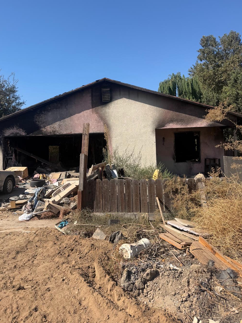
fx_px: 252
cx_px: 108
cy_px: 147
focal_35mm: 27
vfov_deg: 65.2
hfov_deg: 51.3
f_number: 1.78
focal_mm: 6.76
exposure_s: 1/3425
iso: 80
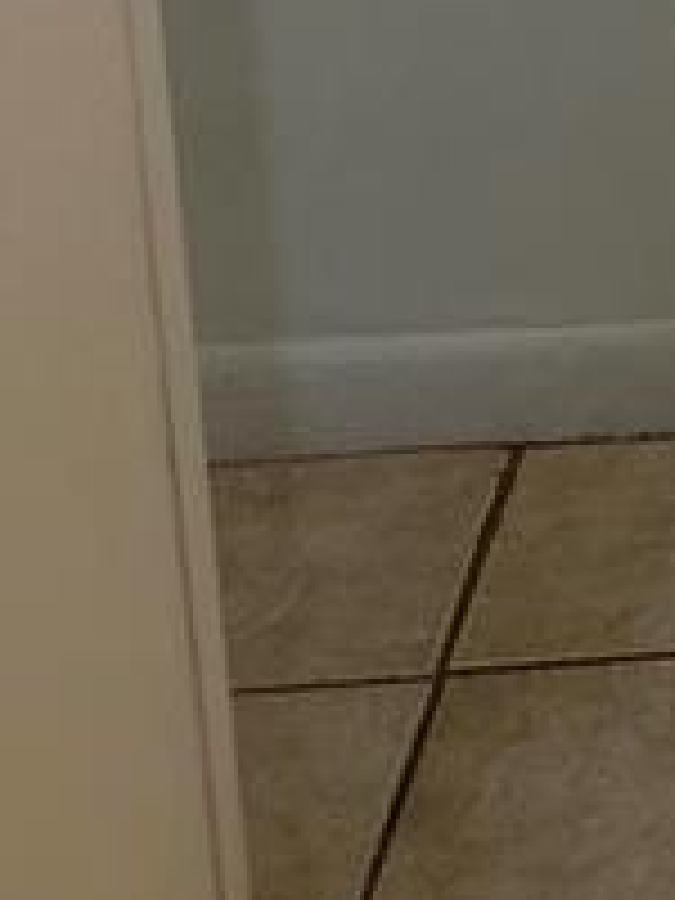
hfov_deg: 8.7
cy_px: -1161
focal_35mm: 144
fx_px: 3744
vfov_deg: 11.6
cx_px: 1940
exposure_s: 1/134
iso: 64
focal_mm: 6.86
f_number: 1.78
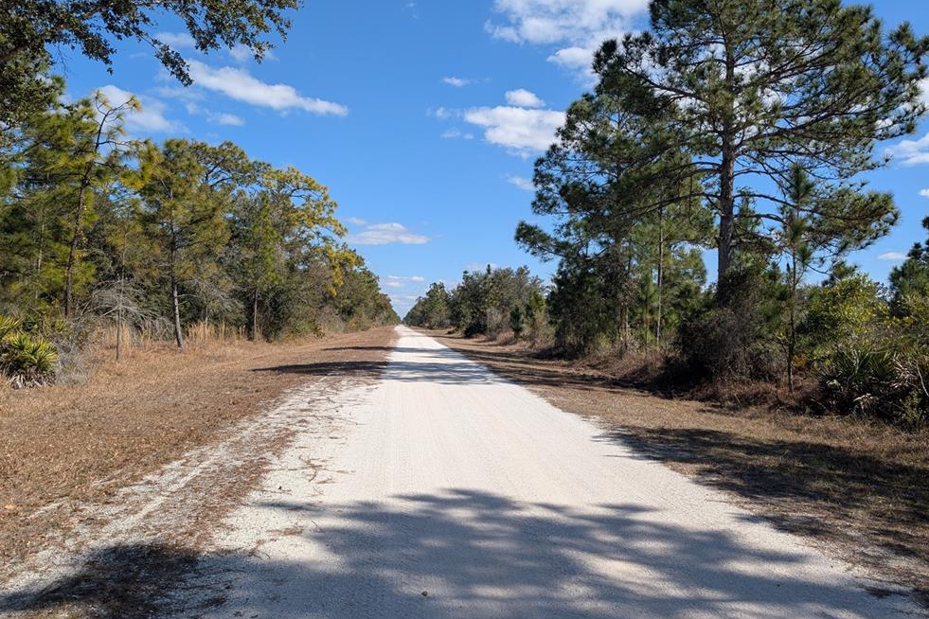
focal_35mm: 26
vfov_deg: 49.5
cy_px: 299
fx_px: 671
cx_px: 475
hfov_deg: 69.4
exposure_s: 1/1280
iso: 24
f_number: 1.68
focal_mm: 6.9
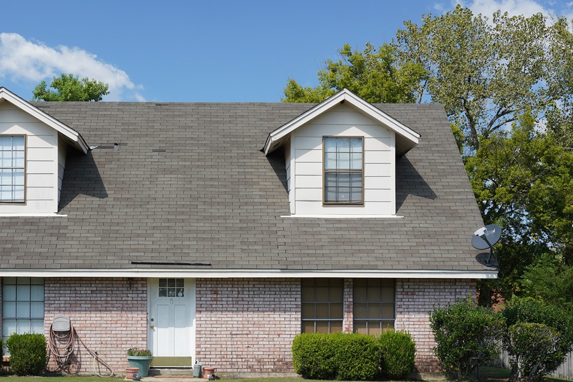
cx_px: 207
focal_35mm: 63
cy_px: 281
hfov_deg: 31.7
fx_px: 1003
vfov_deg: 21.4
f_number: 13
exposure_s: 1/100
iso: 400
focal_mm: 35
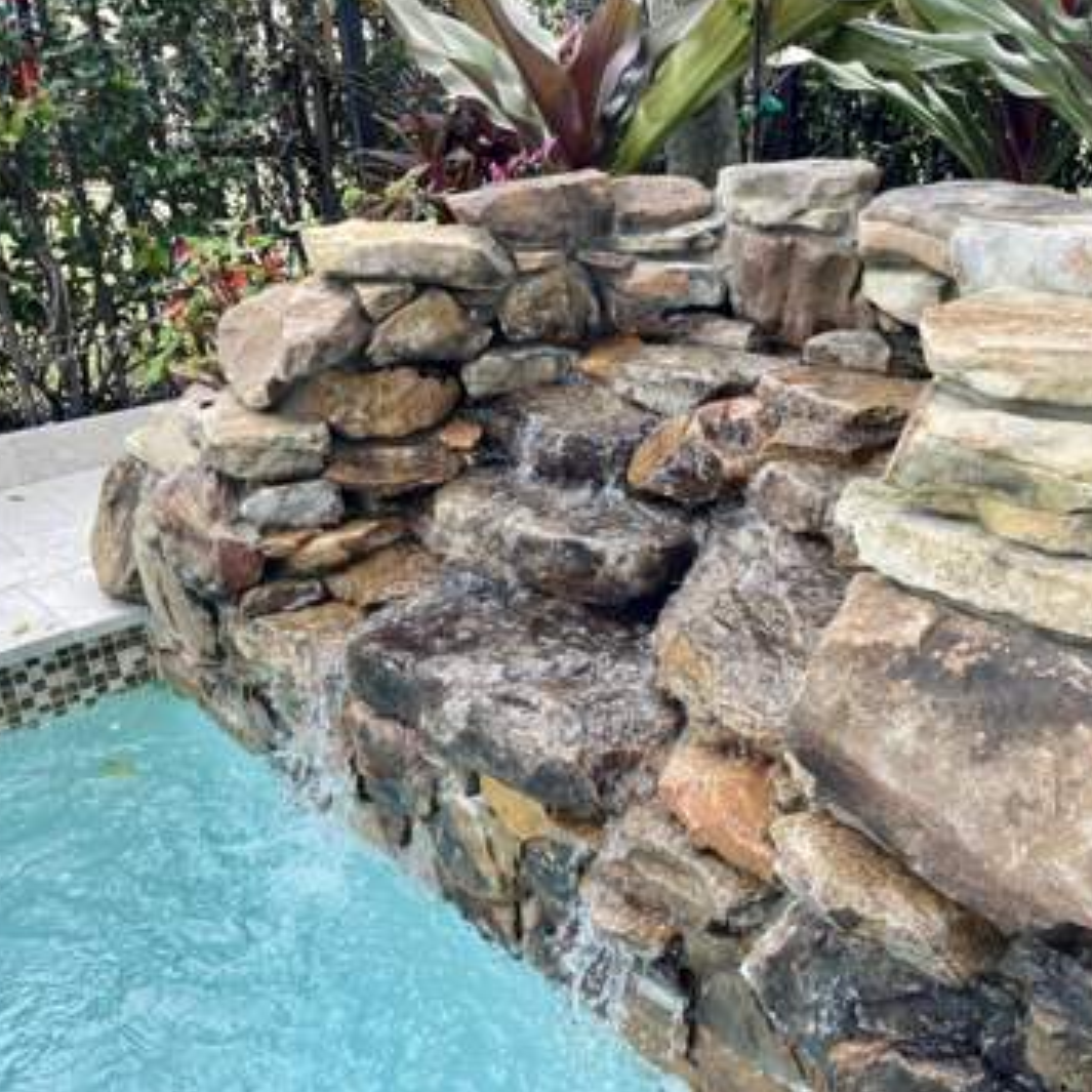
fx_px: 1106
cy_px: 543
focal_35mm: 31
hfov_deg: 52.3
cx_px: 640
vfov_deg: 52.5
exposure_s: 1/449
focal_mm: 4.2
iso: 32
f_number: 1.6
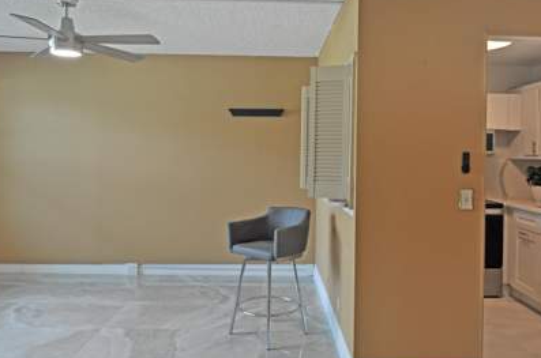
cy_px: 154
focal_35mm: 29
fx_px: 435
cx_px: 288
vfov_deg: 44.7
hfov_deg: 63.7
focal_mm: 16
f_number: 4.5
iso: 400
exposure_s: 1/80
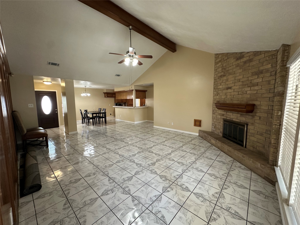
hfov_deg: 102.1
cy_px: 112
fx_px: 121
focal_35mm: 14
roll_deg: +0.7
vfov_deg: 85.7
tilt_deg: -6.6
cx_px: 150
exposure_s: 1/60
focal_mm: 2.22
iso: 250
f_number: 2.2
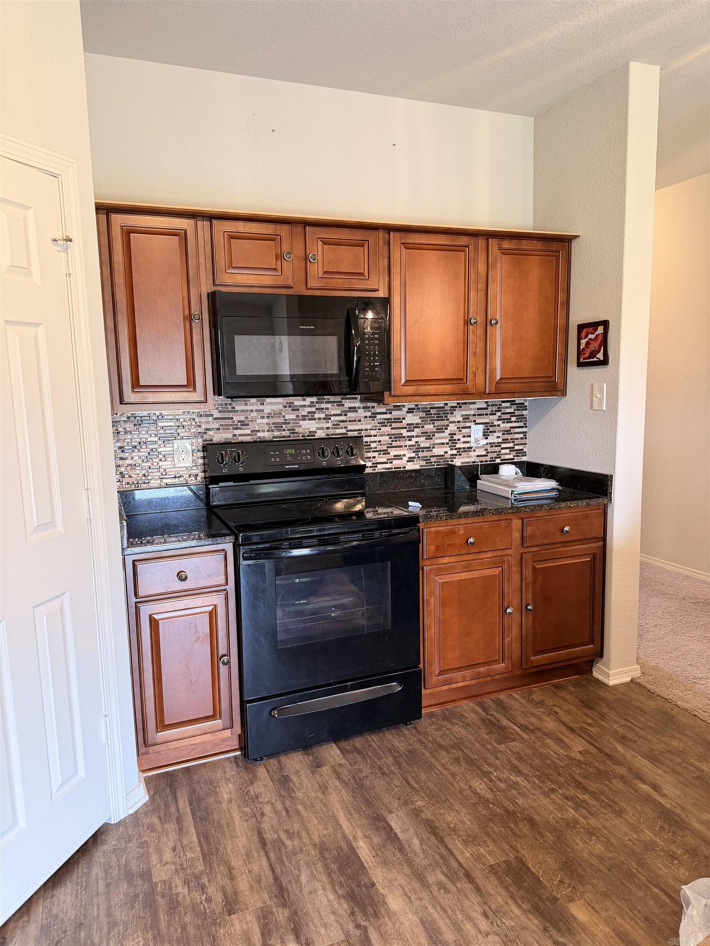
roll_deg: +1.0
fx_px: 656
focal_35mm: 24
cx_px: 355
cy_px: 473
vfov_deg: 71.6
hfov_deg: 56.8
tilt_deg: -7.9
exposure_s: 1/60
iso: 250
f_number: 1.78
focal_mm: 6.76
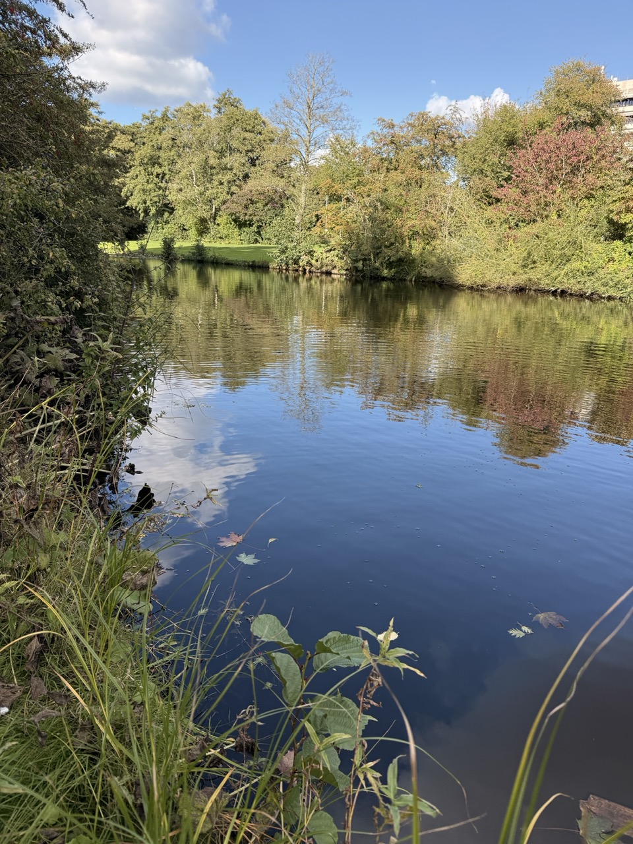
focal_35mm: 24
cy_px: 422
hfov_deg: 56.8
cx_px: 316
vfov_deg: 71.6
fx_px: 585
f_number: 1.78
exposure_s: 1/1585
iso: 100
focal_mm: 6.76
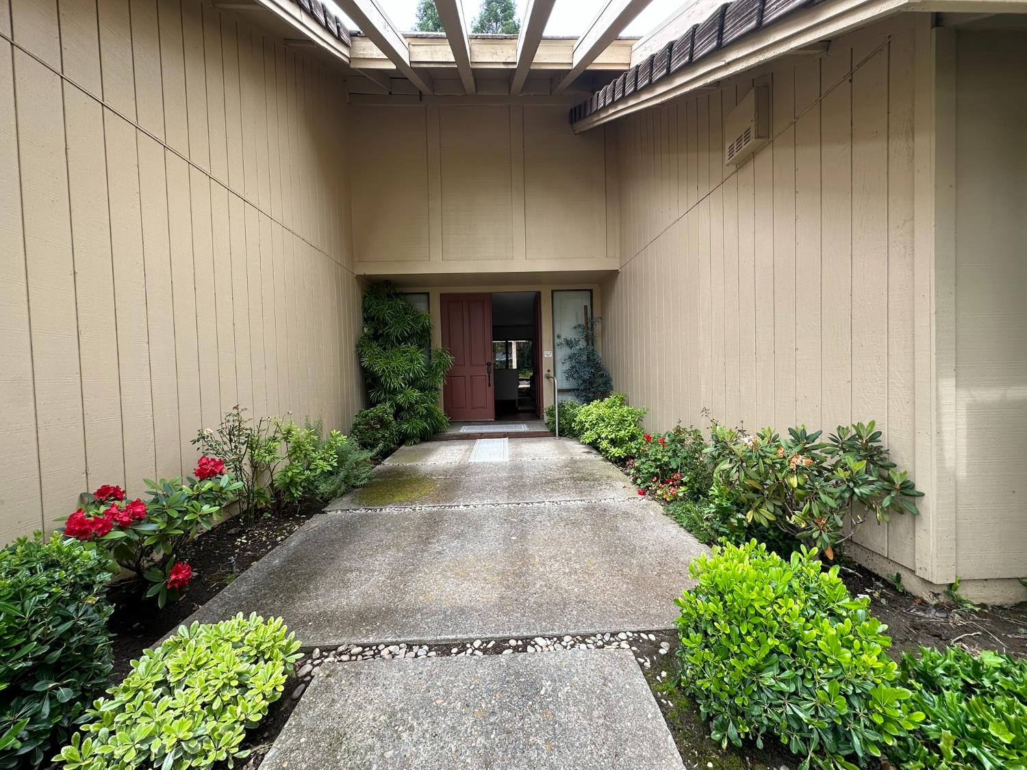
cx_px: 514
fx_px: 415
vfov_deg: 85.7
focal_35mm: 14
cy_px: 385
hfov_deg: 102.1
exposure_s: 1/213
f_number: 2.2
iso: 40
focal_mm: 2.22
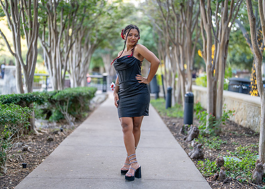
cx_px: 132
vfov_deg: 27.0
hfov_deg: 37.2
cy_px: 94
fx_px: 394
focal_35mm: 52
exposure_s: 1/400
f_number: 1.2
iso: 160
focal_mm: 50
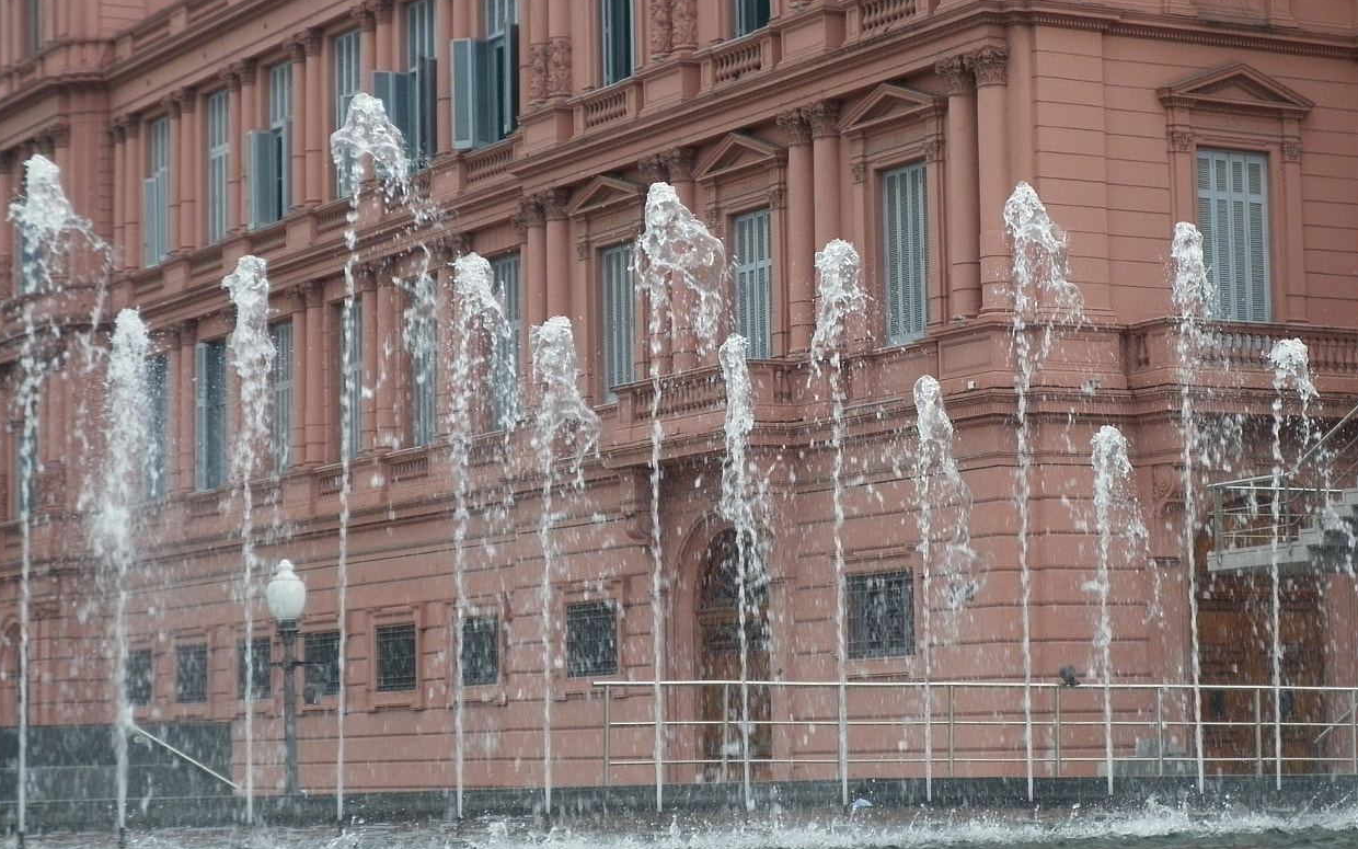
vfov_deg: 14.1
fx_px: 3442
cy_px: 379
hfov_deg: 22.3
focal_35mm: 93
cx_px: 778
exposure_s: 1/160
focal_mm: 12.3
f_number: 4.7
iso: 80
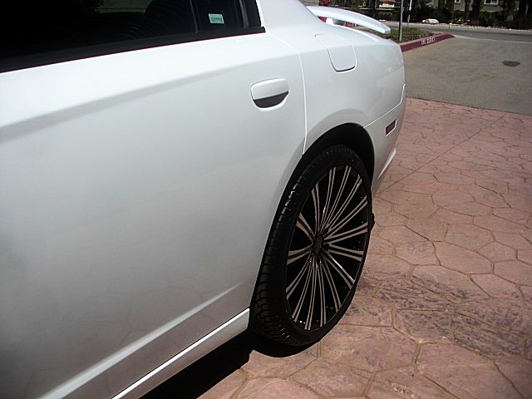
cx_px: 266
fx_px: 553
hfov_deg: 51.4
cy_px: 200
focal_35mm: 36
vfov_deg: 39.7
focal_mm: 6.3
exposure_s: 1/250
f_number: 7.9
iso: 50
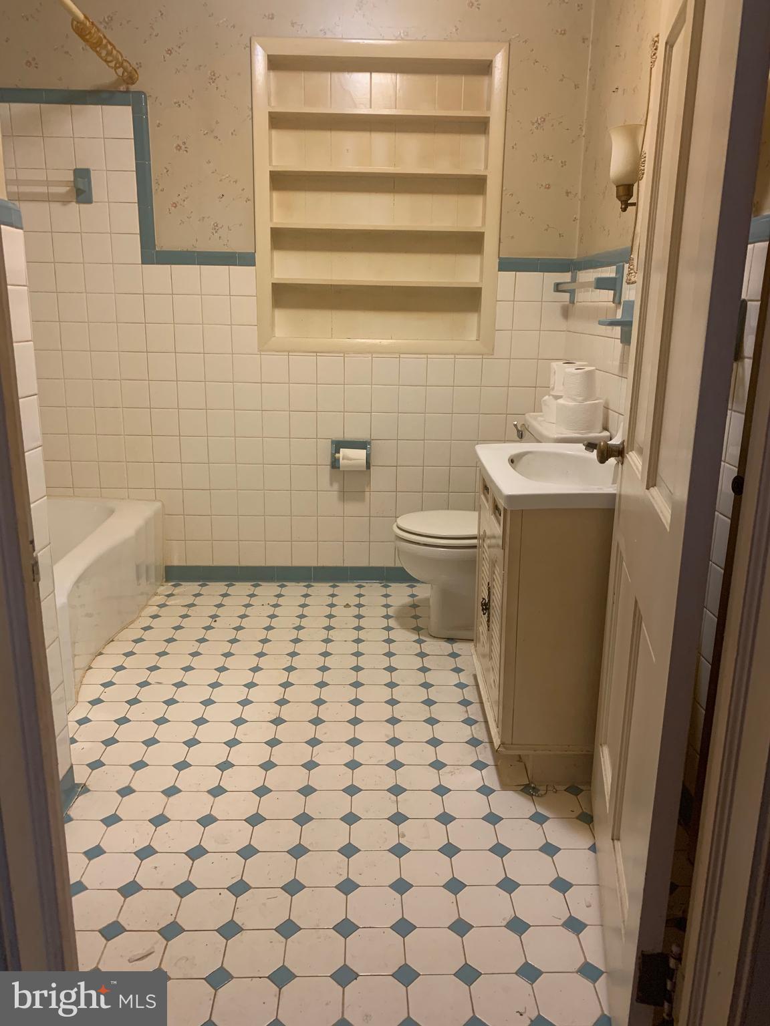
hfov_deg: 53.1
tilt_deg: -13.3
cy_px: 513
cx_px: 385
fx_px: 771
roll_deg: -1.2
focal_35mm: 26
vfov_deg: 67.3
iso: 320
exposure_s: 1/60
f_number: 1.8
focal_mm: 4.25
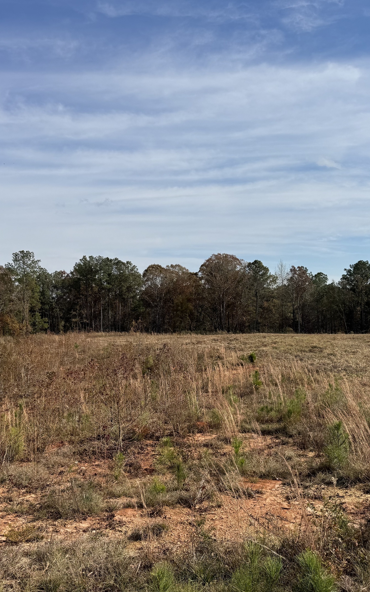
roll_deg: +0.1
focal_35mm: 34
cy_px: 296
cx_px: 133
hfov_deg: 37.0
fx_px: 549
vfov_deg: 56.7
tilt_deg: +0.8
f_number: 1.78
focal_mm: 6.76
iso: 80
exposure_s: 1/6410
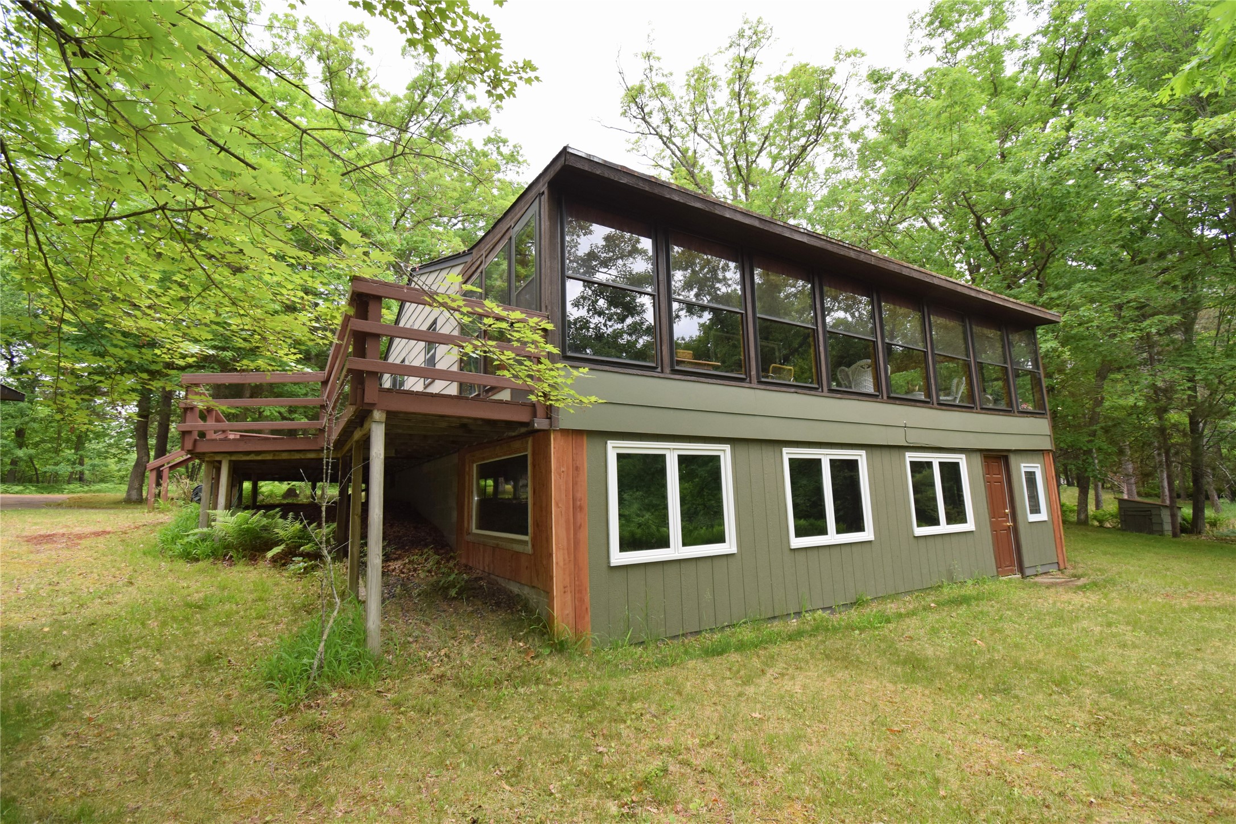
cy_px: 412
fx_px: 515
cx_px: 618
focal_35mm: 15
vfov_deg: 77.3
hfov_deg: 100.4
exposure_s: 1/200
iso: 320
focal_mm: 10
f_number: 7.1
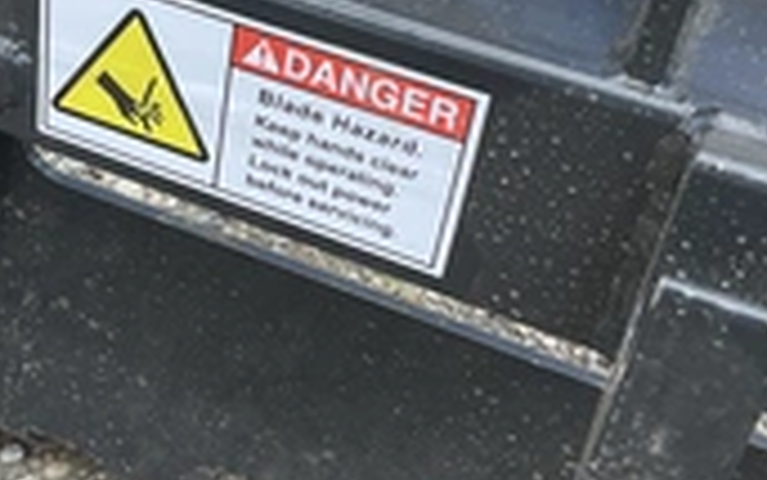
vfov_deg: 18.1
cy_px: 161
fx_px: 1506
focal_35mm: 72
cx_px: 135
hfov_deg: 27.9
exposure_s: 1/540
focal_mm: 3
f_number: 1.8
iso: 25
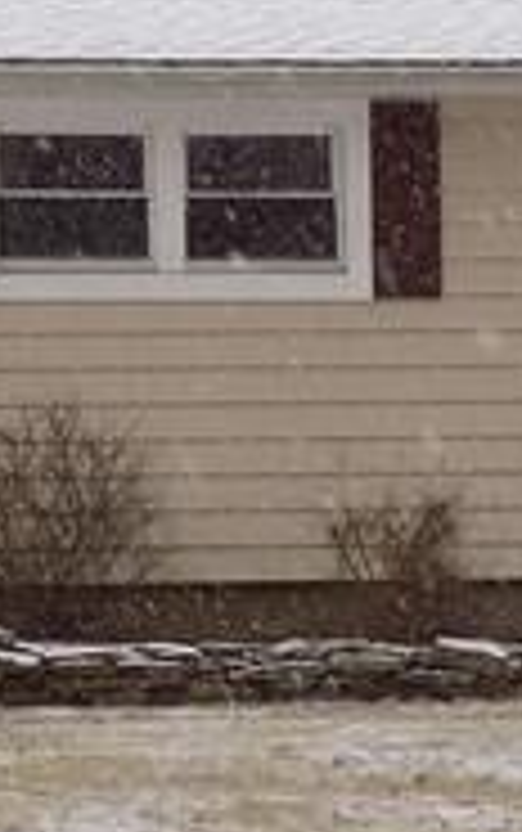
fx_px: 3997
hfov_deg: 7.3
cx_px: -387
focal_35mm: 176
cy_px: 328
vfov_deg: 11.9
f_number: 3.3
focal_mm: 5.3
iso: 80
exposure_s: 1/200
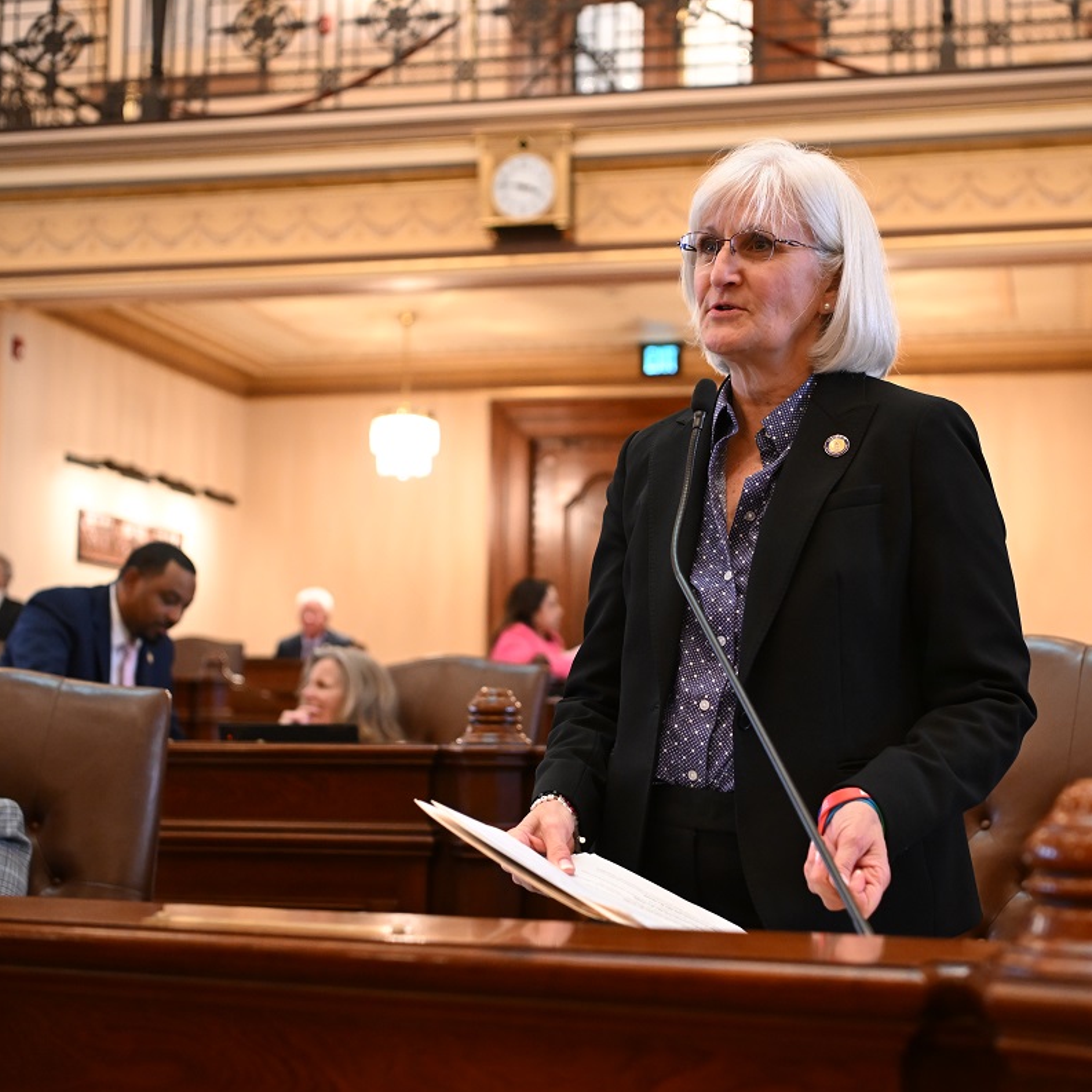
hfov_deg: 31.5
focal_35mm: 54
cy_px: 549
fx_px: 1927
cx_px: 669
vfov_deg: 31.6
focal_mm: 42
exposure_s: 1/200
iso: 3200
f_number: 2.8
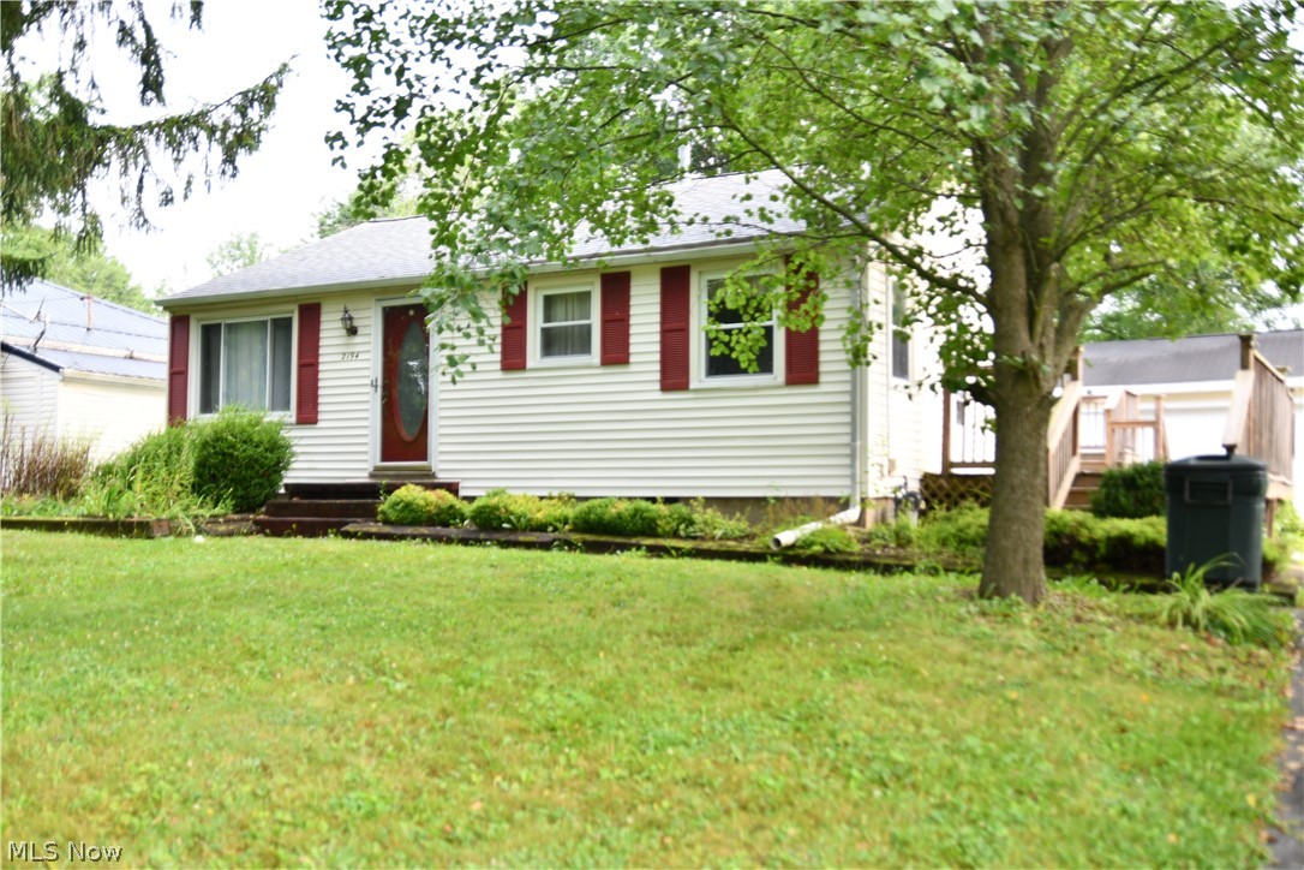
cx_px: 652
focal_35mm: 34
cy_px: 435
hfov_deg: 55.8
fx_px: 1231
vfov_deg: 38.9
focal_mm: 23
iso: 250
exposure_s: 1/160
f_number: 3.5
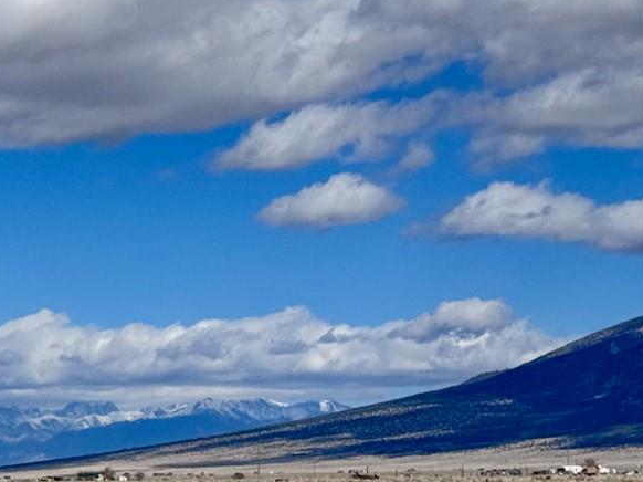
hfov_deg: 14.2
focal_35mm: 132
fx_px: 2451
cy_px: 517
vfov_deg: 11.1
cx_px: -238
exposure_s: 1/12500
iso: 64
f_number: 1.78
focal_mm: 6.76
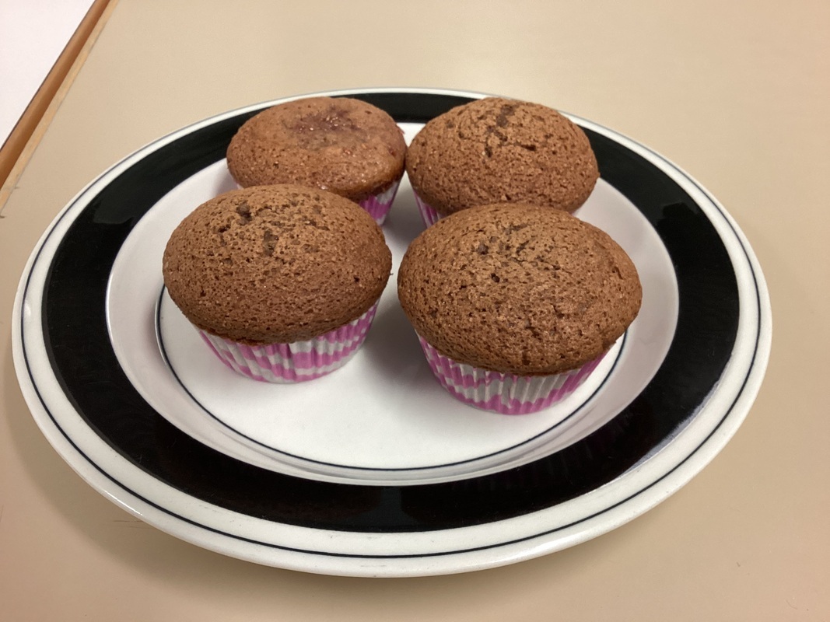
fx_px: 743
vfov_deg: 45.4
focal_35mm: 31
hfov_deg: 58.4
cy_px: 311
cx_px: 415
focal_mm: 3.3
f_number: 2.4
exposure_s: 1/50
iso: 160
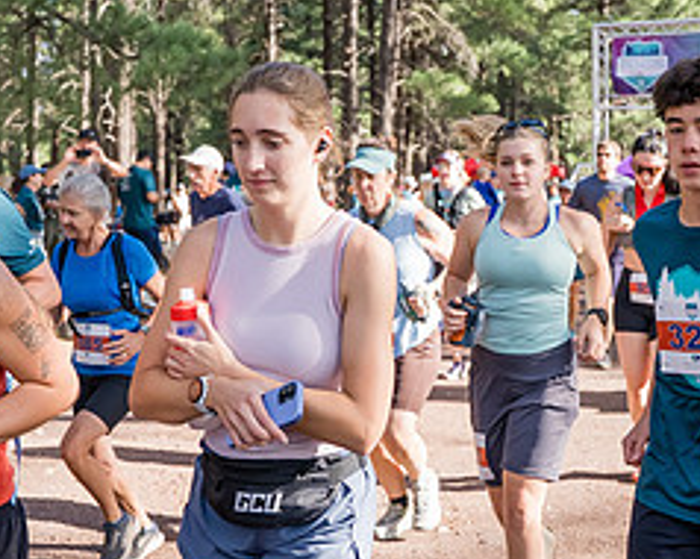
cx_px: 271
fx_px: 1139
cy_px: 204
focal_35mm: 55
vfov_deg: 27.5
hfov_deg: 34.0
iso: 500
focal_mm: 24
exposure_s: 1/1600
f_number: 3.2
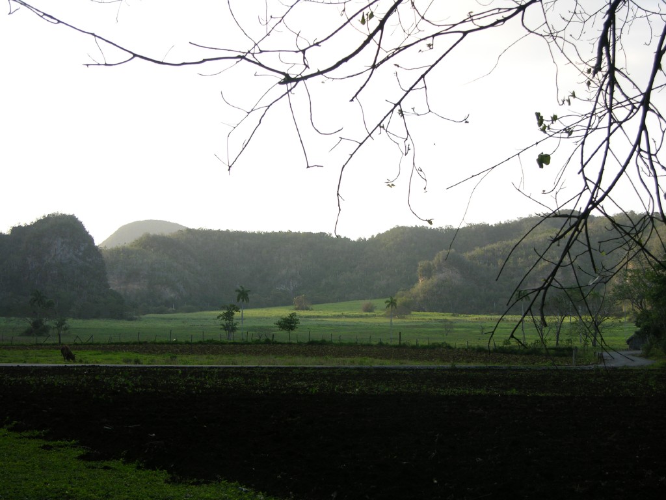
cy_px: 250
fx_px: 1347
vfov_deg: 21.0
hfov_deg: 27.8
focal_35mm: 70
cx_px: 333
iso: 50
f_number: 3.7
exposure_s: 1/128
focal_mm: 17.8
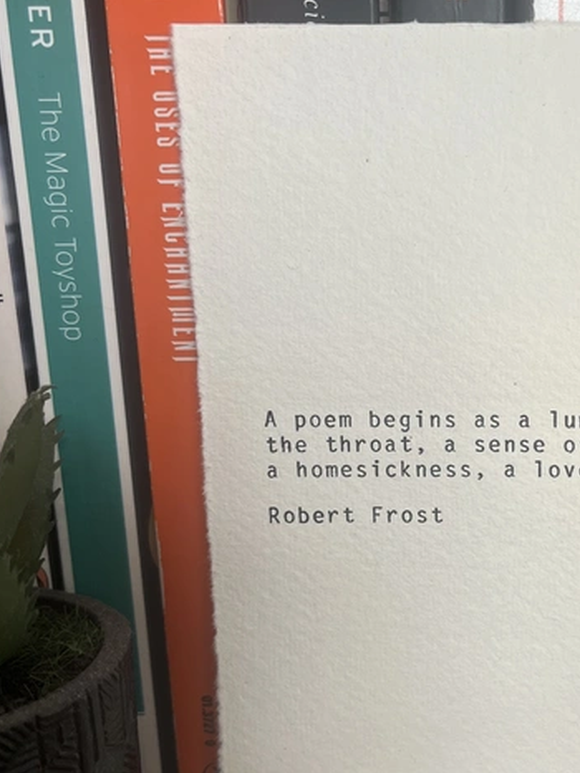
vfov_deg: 38.9
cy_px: 429
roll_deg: +1.2
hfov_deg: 28.7
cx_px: 499
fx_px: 1095
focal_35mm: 49
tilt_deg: -16.5
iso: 50
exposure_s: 1/122
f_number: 1.6
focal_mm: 5.1
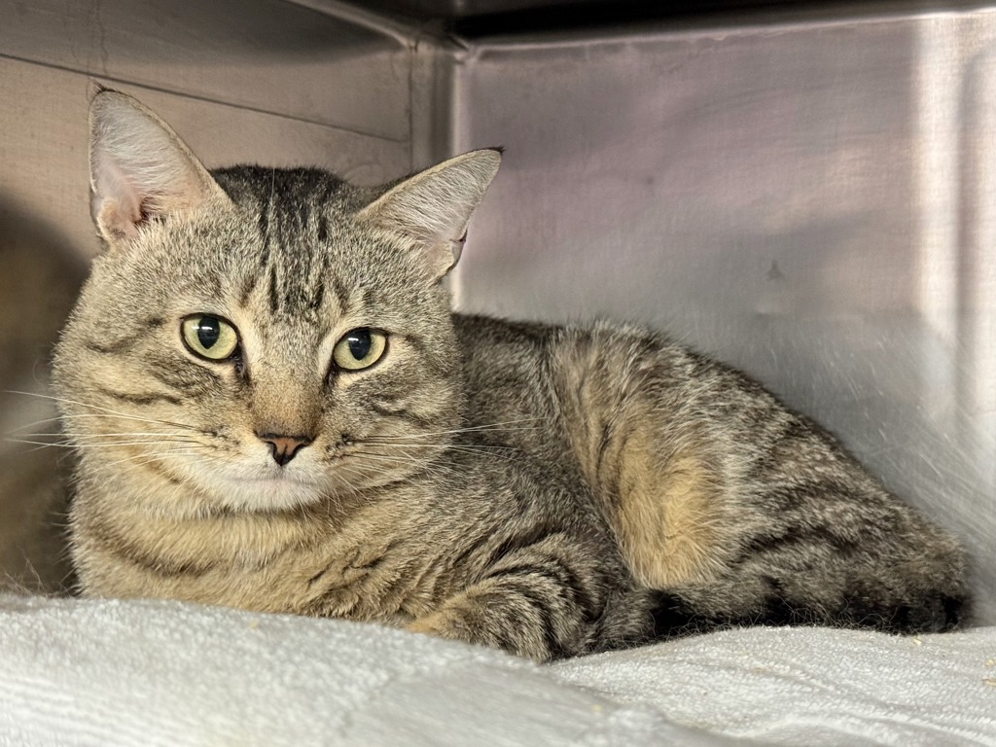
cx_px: 498
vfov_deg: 30.3
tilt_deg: -1.6
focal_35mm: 48
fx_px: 1381
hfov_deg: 39.7
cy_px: 374
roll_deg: +0.0
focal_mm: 6.76
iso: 250
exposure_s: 1/60
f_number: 1.78
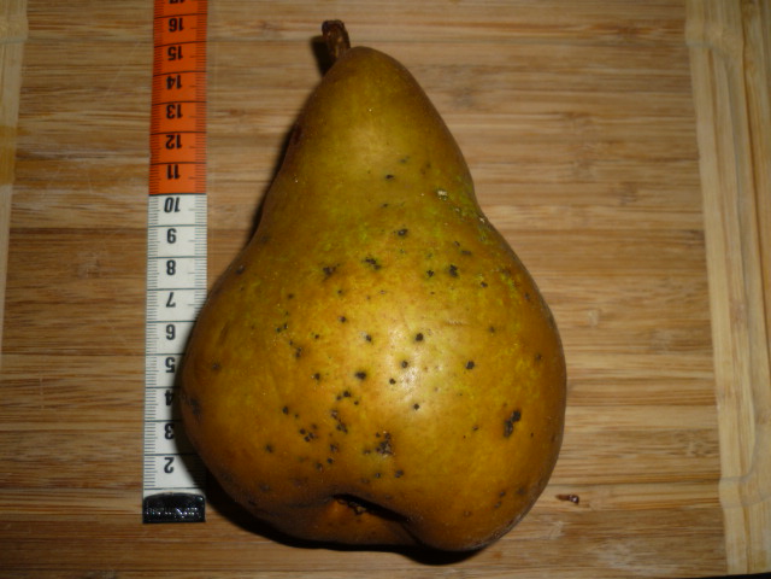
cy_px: 290
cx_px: 386
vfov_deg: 42.9
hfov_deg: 55.4
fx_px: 735
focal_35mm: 33
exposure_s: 1/30
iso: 100
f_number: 2.8
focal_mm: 5.5
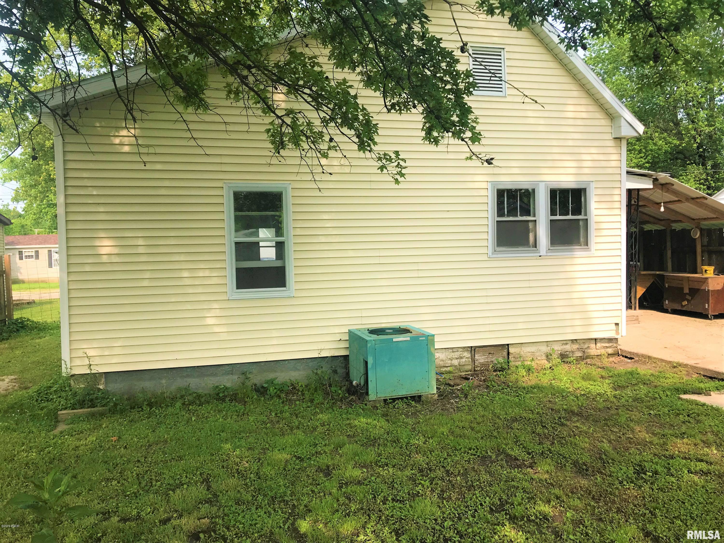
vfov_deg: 49.7
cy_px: 272
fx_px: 586
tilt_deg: -1.8
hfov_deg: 63.4
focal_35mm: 28
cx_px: 362
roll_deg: +1.9
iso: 20
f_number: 1.8
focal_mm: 3.99
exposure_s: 1/967
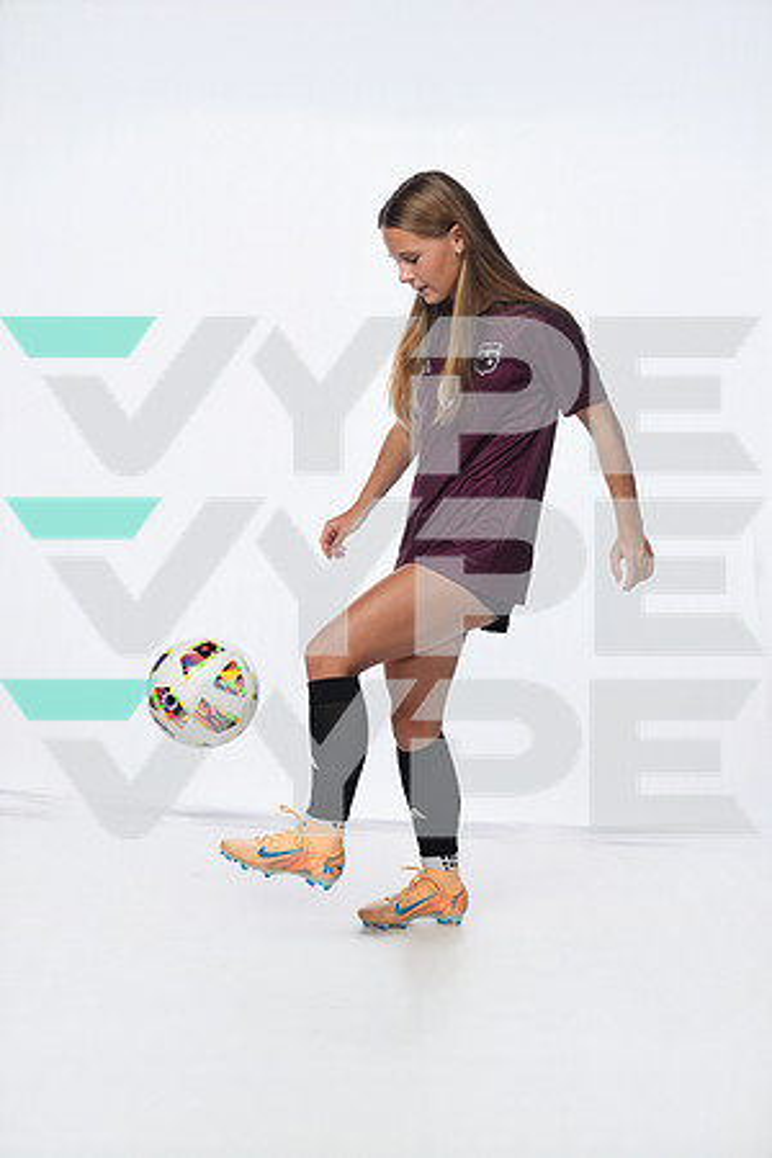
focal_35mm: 48
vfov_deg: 41.1
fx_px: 1544
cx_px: 386
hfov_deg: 28.1
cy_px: 579
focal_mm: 48
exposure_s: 1/250
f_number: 8
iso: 800
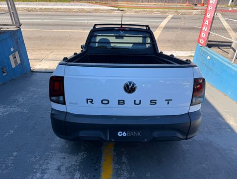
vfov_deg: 56.9
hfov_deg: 71.5
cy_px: 90
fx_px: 165
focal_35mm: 24
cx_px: 118
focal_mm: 6.76
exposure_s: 1/1522
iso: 80
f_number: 1.78
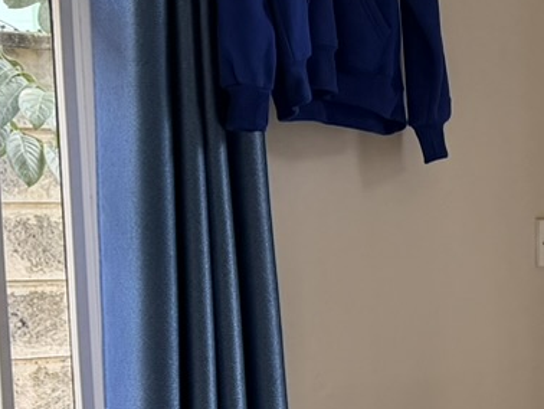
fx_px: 2044
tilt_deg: -7.2
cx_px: 1120
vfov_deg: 11.2
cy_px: 464
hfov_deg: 13.0
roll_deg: +0.5
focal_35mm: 130
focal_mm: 6.76
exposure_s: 1/246
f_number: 1.78
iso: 80
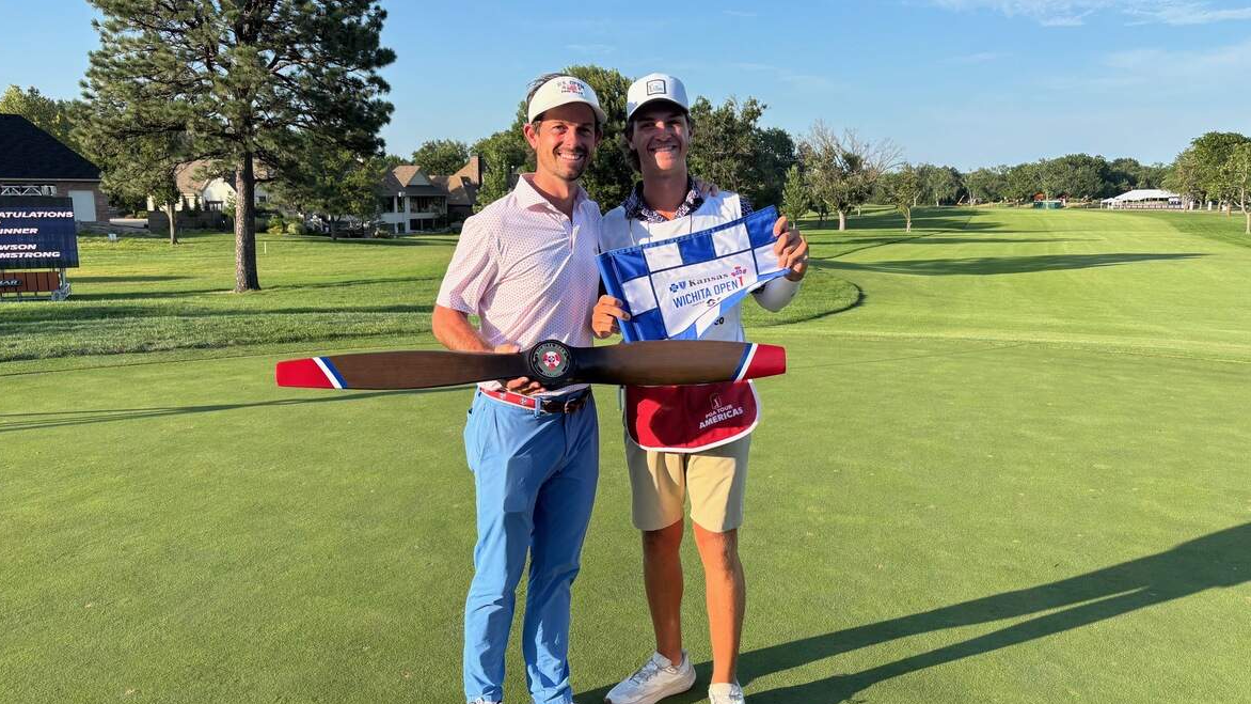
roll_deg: +0.4
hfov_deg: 66.1
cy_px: 360
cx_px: 612
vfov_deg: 40.2
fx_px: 962
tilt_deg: -10.2
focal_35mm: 29
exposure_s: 1/1616
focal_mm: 5.96
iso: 50
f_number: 1.6
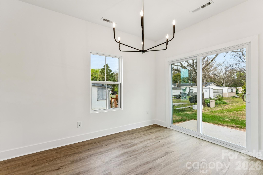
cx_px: 132
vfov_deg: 73.1
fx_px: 118
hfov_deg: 96.0
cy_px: 88
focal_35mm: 16
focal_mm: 16.2
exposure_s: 1/20
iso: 100
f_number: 9
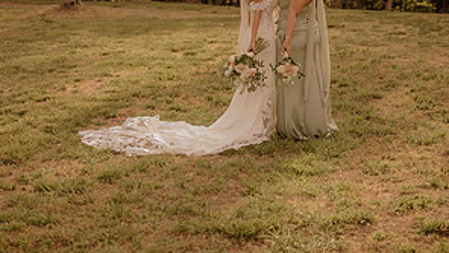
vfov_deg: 15.3
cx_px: 226
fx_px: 929
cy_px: 11
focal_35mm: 78
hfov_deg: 27.2
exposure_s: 1/2000
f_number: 2.8
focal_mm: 49
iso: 500
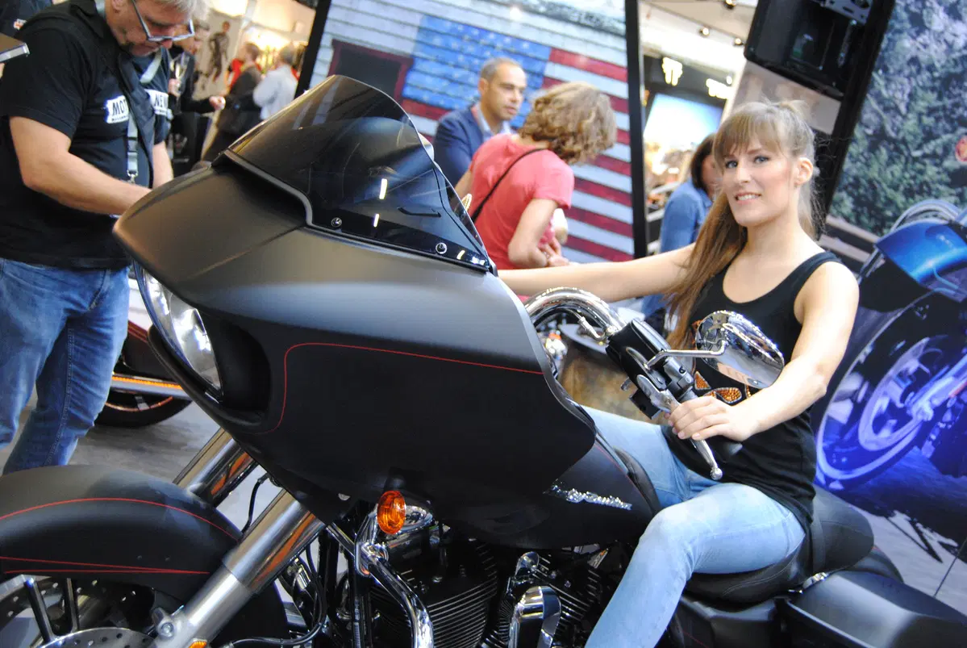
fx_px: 1251
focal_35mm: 46
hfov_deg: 42.3
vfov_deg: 29.0
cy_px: 324
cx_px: 484
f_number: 4.2
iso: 800
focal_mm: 31
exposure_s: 1/25
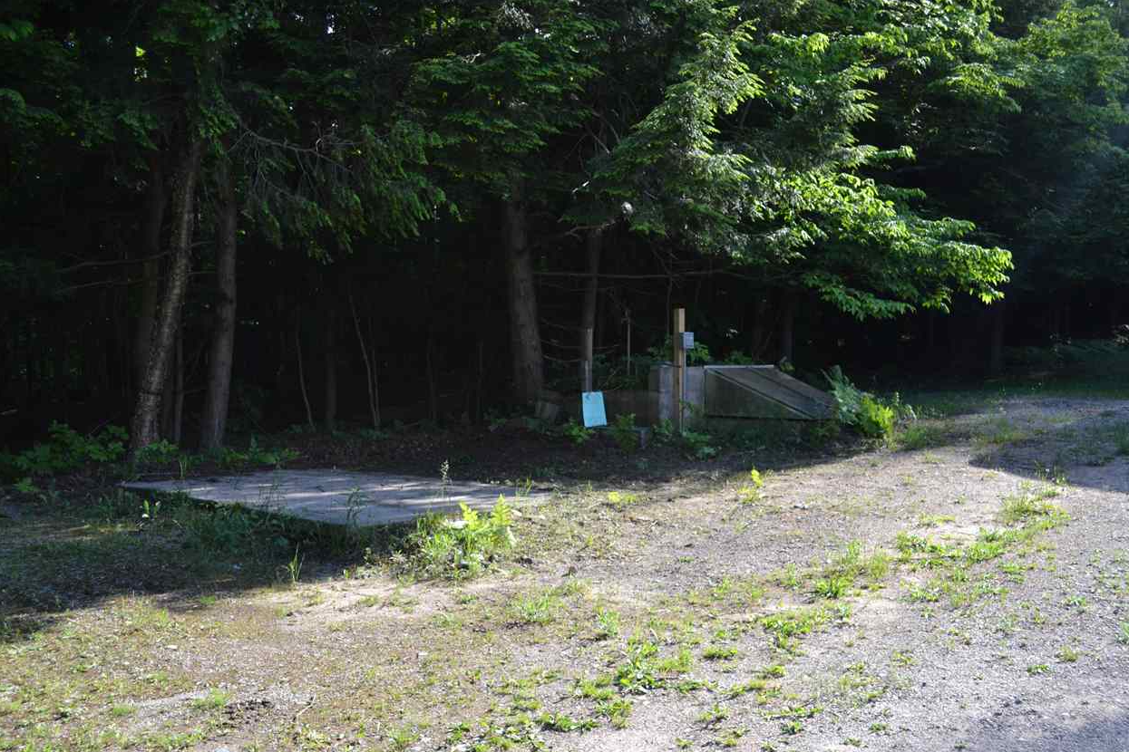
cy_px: 385
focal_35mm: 37
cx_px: 578
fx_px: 1160
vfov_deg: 35.9
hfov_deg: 51.9
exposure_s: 1/125
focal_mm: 24
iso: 125
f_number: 5.6
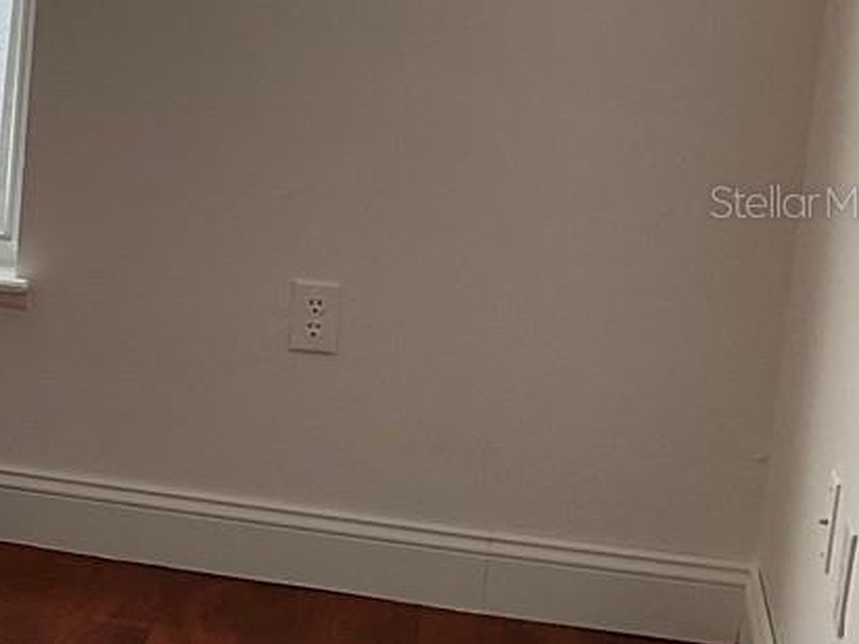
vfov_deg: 13.1
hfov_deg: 14.8
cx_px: -765
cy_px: 201
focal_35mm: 113
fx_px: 2803
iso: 16
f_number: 1.8
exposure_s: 1/260
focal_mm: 3
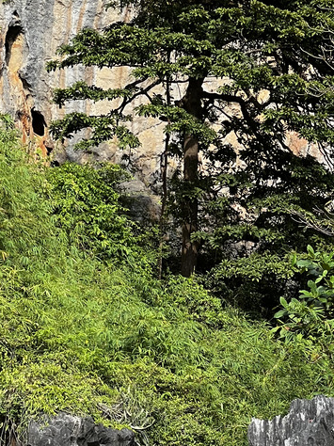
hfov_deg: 7.6
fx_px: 2511
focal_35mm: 195
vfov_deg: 10.1
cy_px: 365
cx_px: 64
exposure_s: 1/195
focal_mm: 9
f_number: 2.8
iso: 32
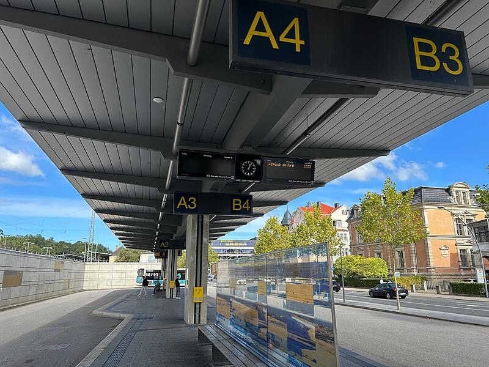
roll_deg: +0.2
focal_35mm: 26
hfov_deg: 67.3
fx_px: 367
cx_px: 244
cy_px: 184
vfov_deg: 53.1
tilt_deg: +13.2
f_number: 1.5
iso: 50
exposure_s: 1/1531
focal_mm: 5.7
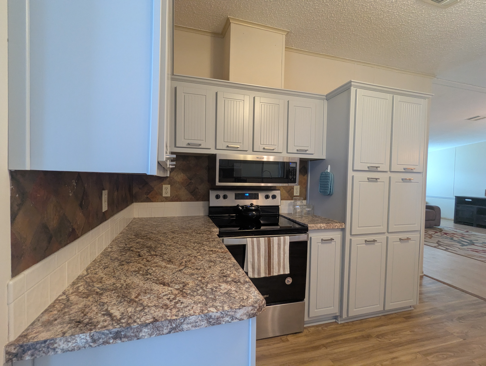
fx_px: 225
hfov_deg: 94.4
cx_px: 243
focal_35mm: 16
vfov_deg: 78.2
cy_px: 183
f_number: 2.2
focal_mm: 2.35
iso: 253
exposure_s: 1/24
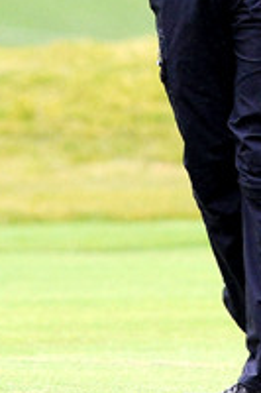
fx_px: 9826
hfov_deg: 1.5
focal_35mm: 902
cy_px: -94
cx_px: 190
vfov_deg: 2.3
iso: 800
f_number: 5.6
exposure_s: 1/1000
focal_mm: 300
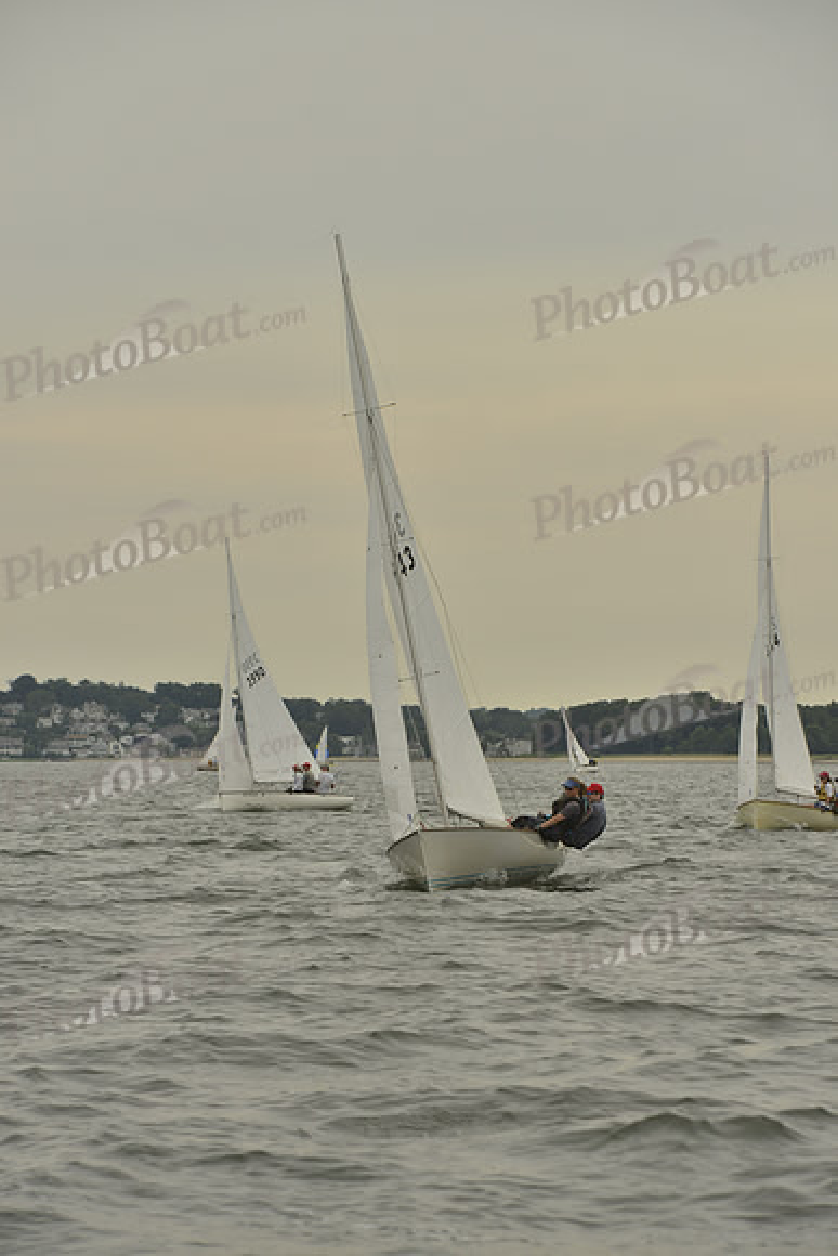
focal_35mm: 122
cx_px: 419
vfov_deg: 16.8
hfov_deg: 11.2
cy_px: 628
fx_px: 4257
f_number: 7.1
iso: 400
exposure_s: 1/1250
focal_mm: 122
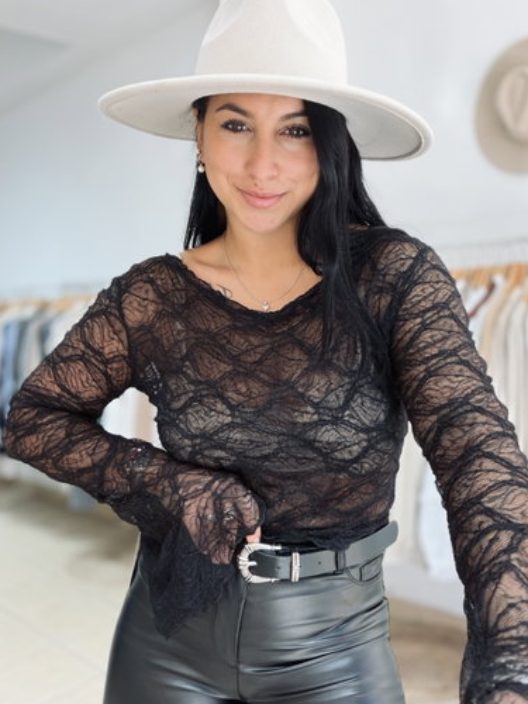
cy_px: 368
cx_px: 268
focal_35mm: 32
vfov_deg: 56.8
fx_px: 651
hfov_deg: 44.2
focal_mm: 2.71
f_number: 1.9
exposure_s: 1/67
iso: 80
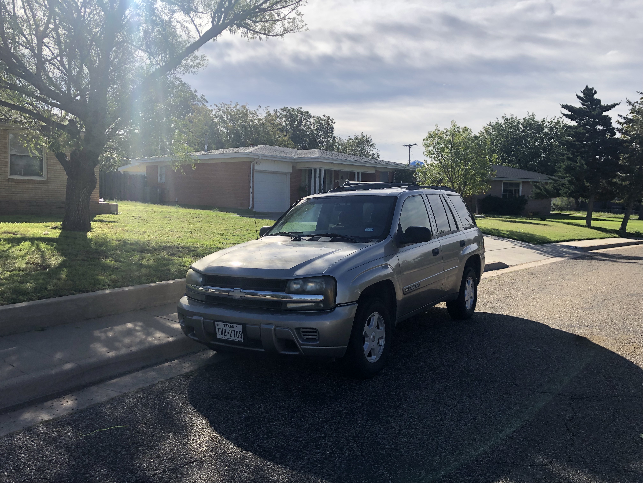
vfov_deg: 49.7
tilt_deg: -4.0
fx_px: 520
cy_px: 242
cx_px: 322
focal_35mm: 28
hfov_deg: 63.4
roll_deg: -1.5
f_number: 1.8
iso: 20
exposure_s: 1/2088
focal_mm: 4
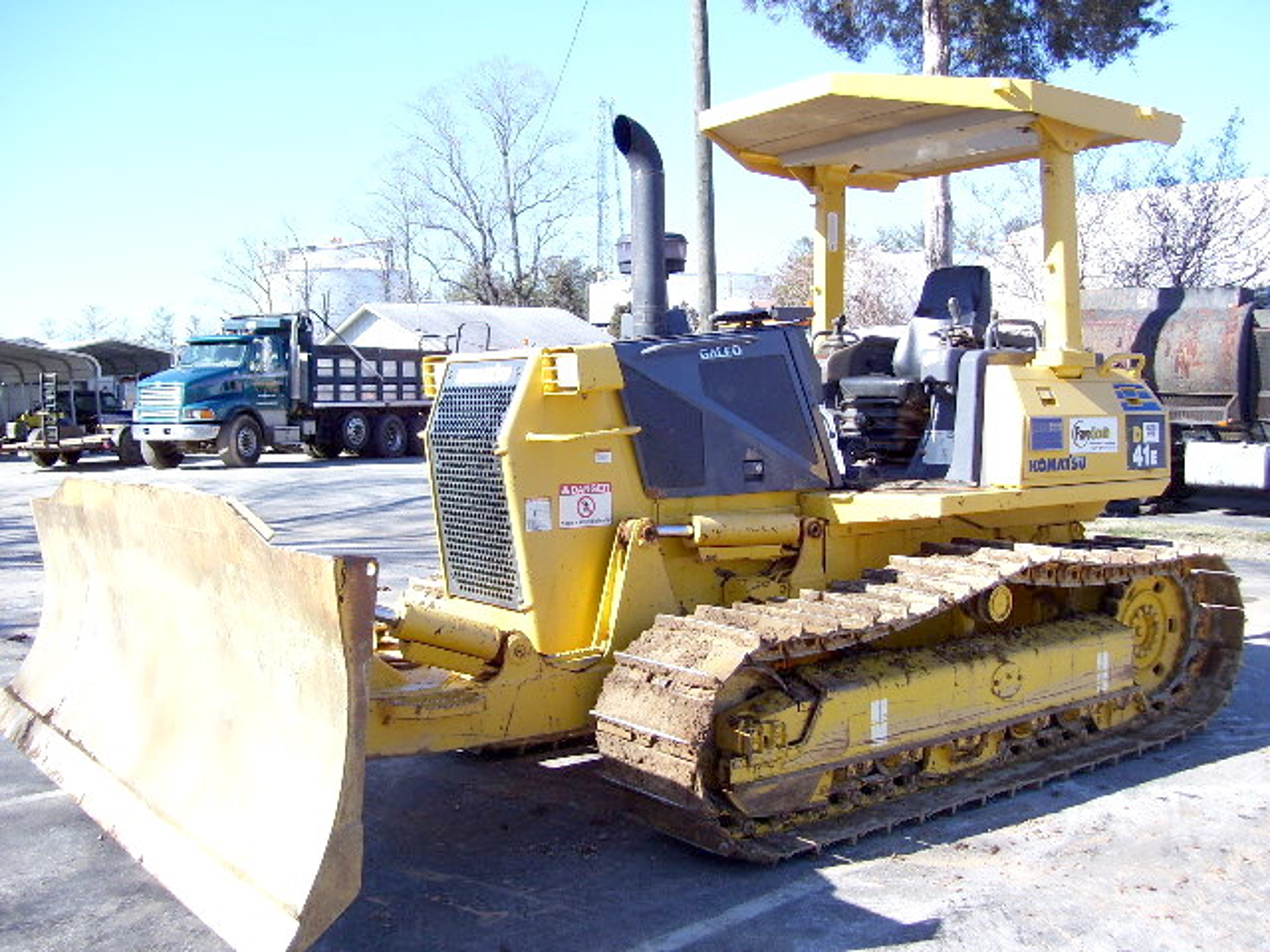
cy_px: 476
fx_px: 1321
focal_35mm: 36
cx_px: 635
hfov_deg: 51.4
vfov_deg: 39.7
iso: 80
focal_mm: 6
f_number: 2.7
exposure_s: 1/750
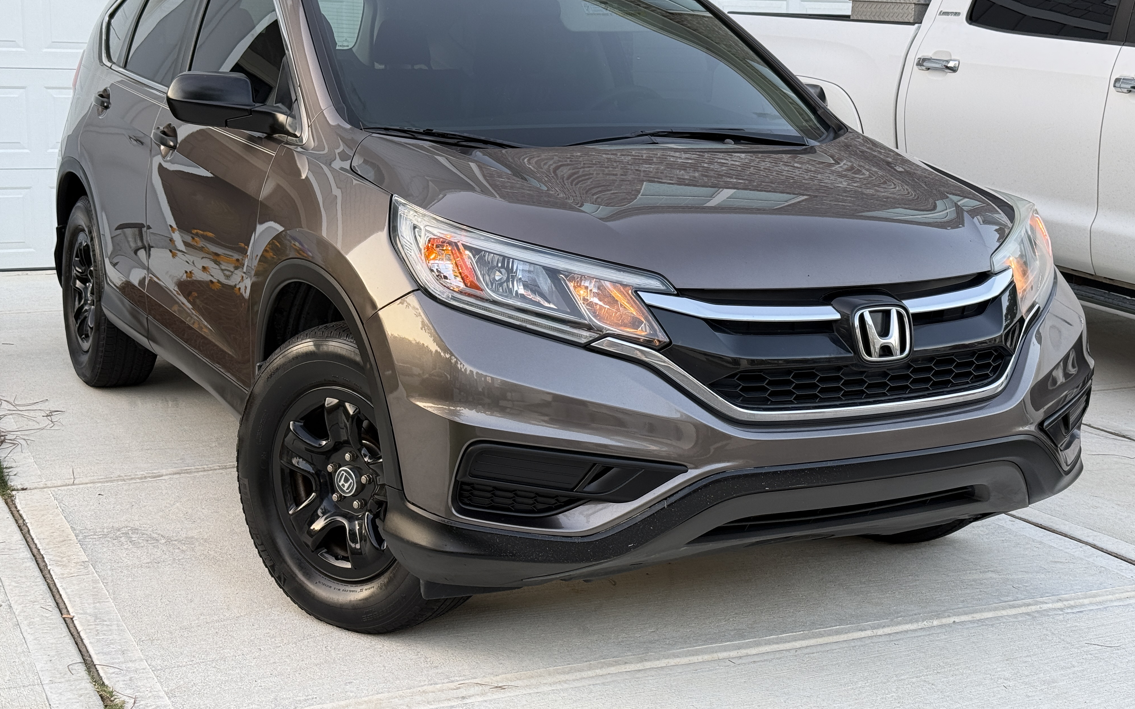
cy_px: 293
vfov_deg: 25.3
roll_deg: +0.0
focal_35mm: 51
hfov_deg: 39.6
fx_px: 1577
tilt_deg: -4.9
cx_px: 567
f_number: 1.78
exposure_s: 1/121
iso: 64
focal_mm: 6.76
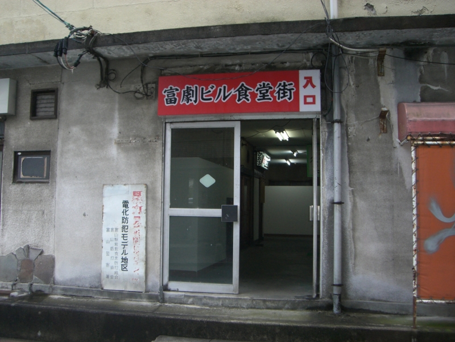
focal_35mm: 38
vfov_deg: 37.7
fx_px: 499
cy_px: 171
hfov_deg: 49.0
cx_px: 228
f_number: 2.7
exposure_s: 1/60
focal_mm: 6.2
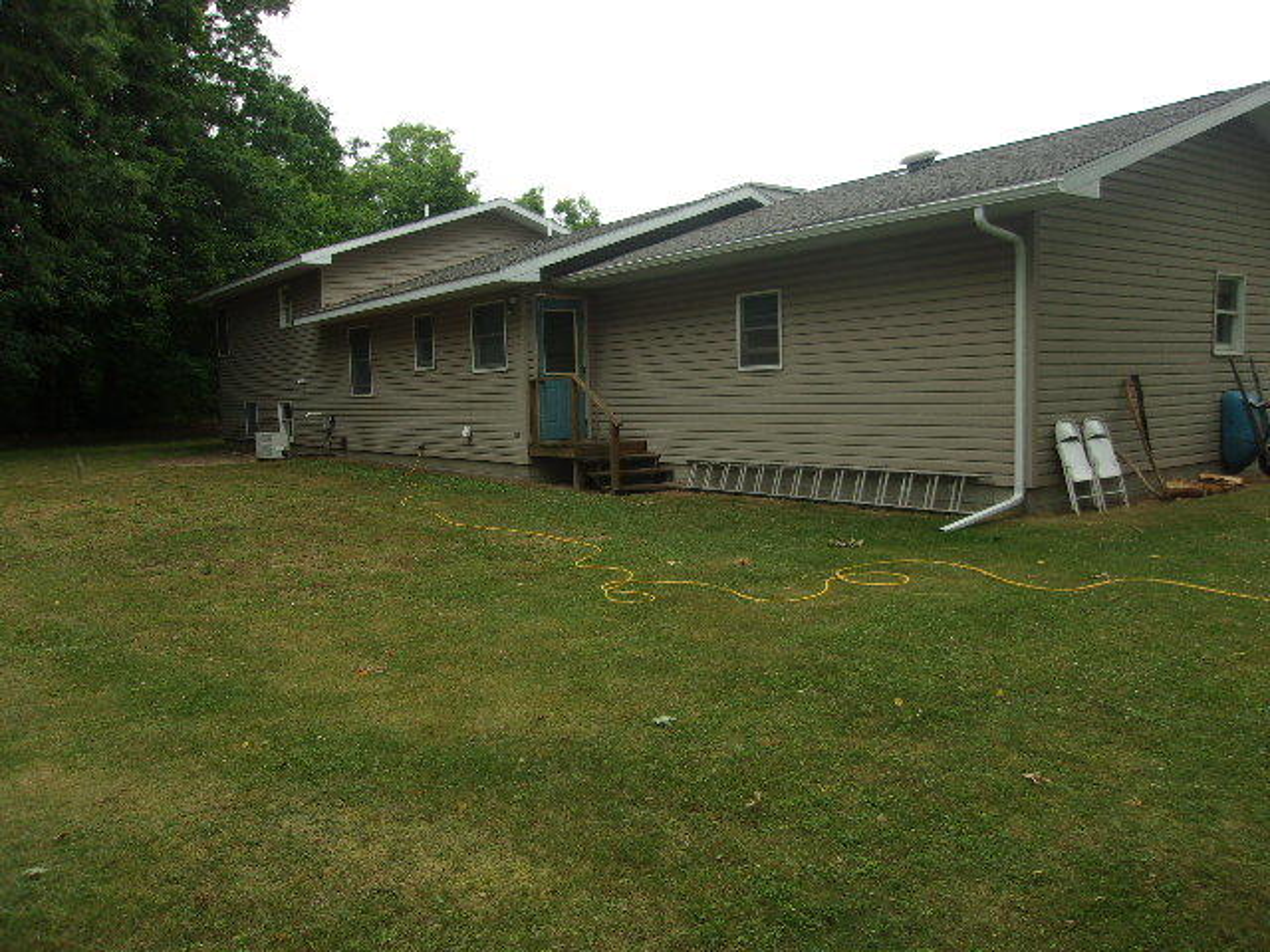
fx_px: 991
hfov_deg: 65.3
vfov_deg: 51.4
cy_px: 476
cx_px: 635
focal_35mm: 27
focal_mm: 4.9
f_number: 3
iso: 80
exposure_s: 1/200
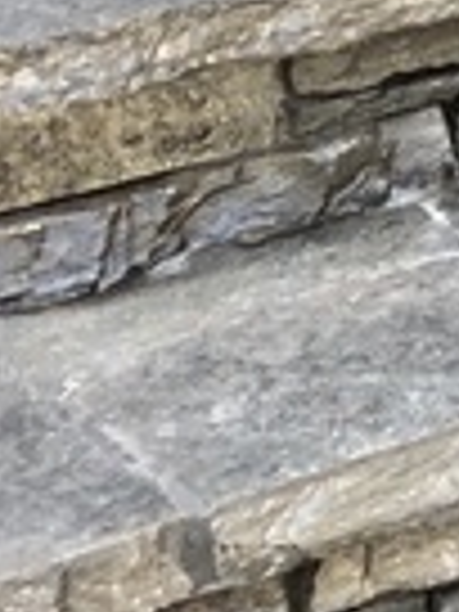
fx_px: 3730
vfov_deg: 9.0
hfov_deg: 6.1
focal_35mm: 211
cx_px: 1701
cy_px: -477
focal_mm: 4
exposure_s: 1/30
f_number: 1.8
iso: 25
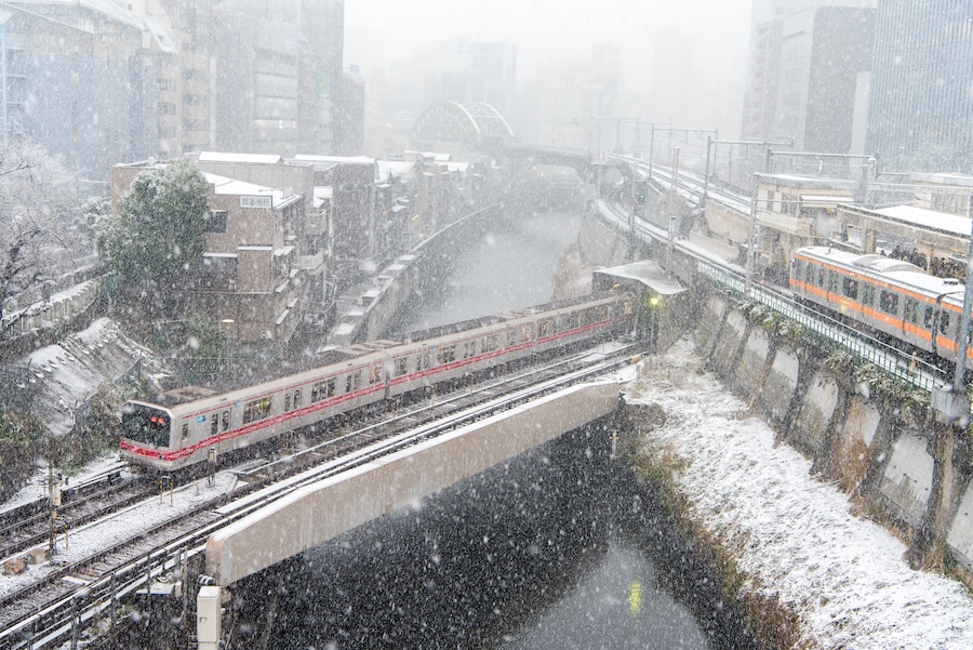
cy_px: 325
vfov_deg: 30.5
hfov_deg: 44.5
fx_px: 1190
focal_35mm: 44
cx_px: 486
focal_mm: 44
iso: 900
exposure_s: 1/125
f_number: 5
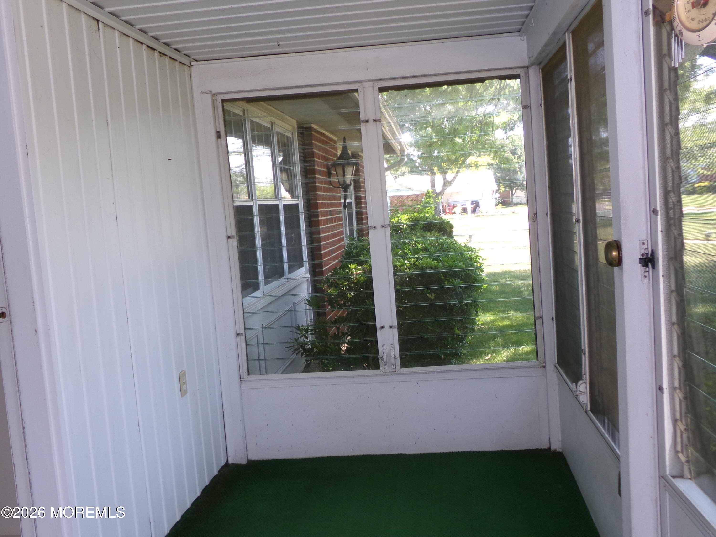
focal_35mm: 37
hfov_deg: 50.1
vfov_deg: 38.7
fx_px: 765
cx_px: 358
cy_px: 268
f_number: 4
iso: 100
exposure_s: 1/40
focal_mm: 6.6
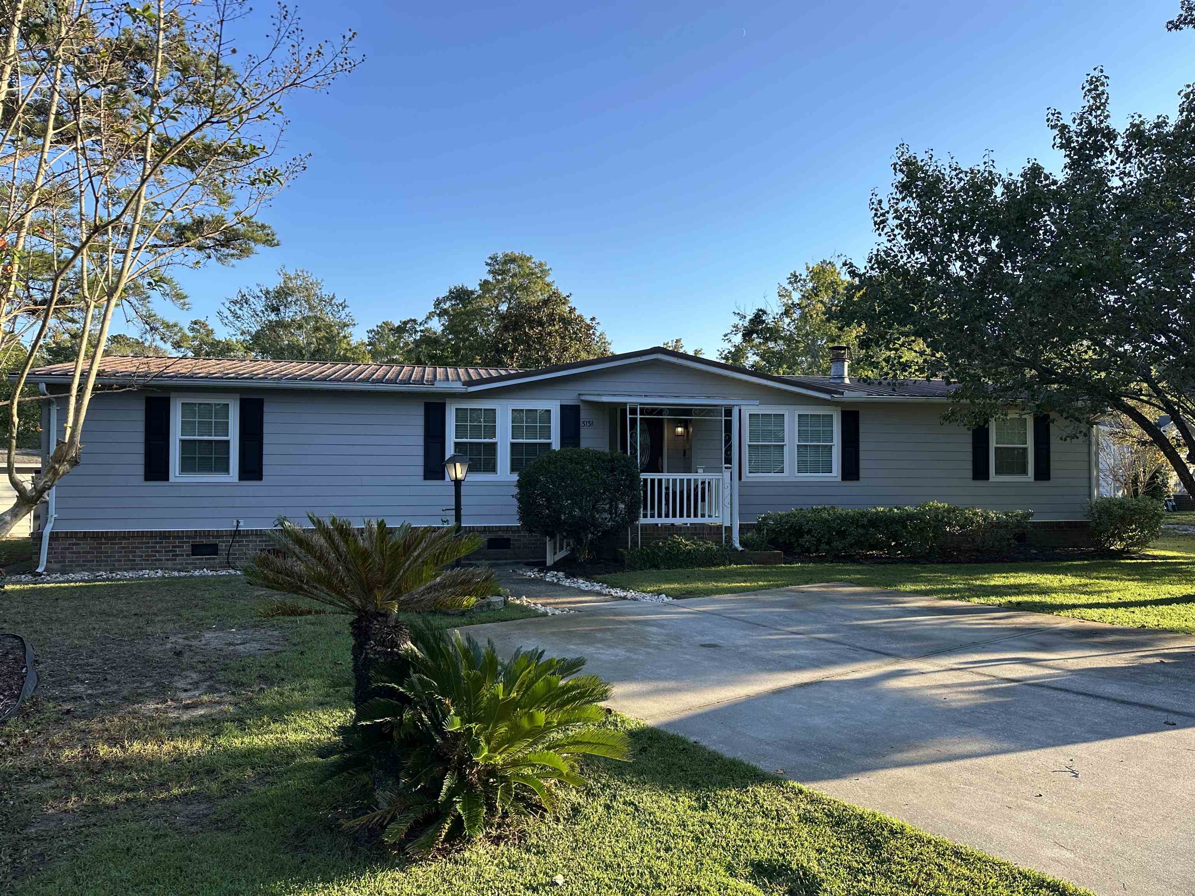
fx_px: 829
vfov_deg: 56.8
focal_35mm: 24
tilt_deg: +0.8
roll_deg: +0.3
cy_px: 448
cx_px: 598
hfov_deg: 71.6
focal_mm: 6.86
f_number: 1.78
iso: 80
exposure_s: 1/1639
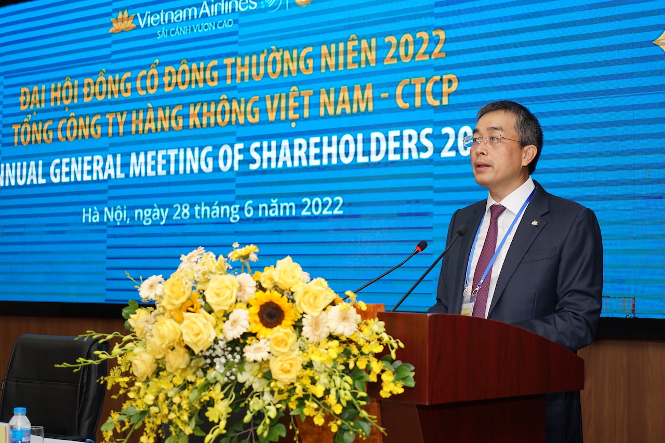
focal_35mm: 60
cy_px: 222
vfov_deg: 22.6
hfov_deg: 33.4
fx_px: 1108
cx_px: 332
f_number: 4
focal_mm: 60
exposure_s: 1/160
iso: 500
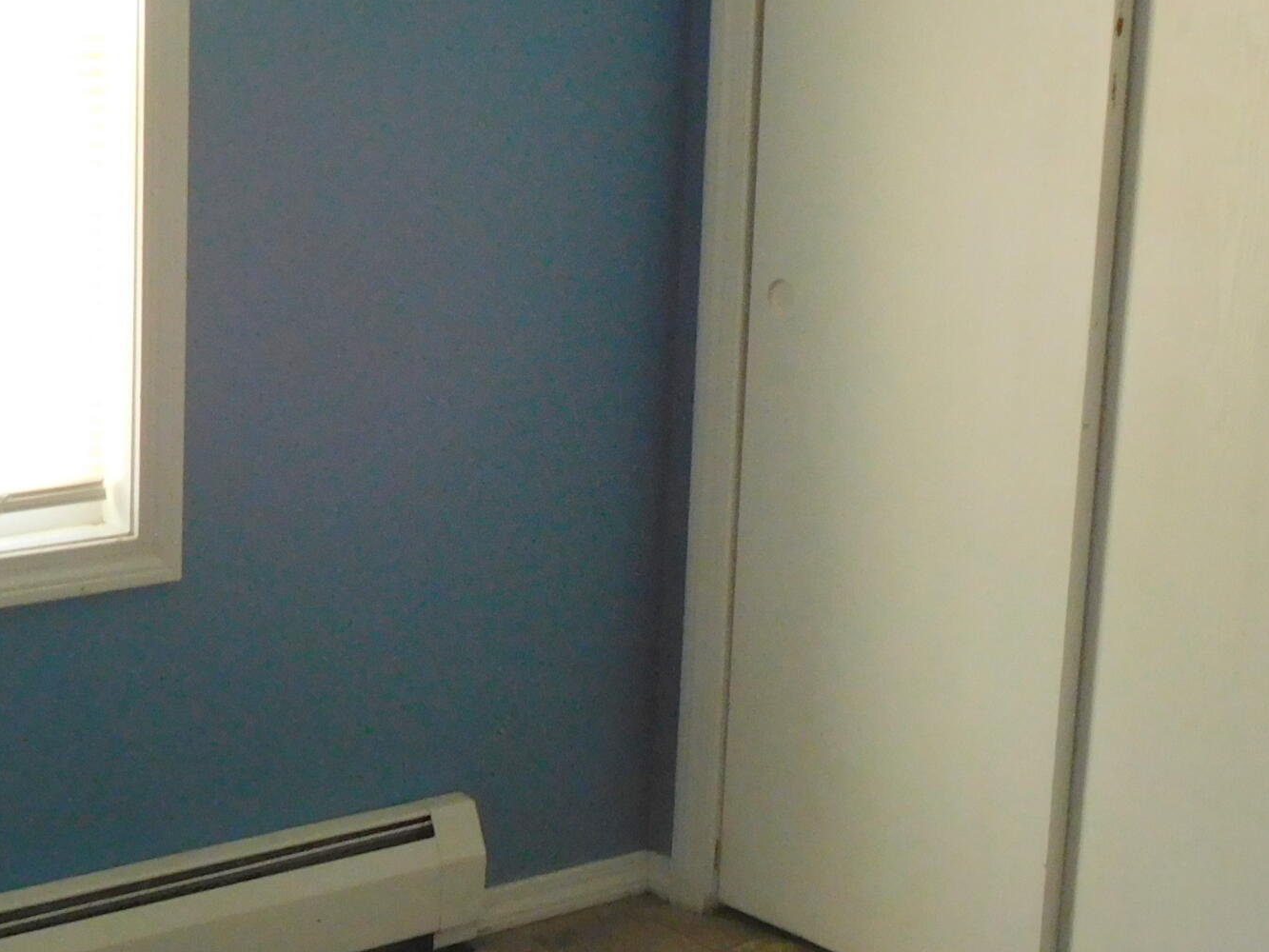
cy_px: 500
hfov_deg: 27.0
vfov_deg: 20.4
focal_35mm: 72
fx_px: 2640
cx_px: 543
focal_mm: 5.7
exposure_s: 1/30
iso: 360
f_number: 3.6
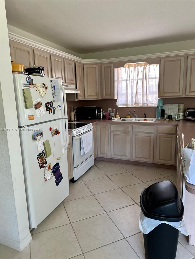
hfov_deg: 56.8
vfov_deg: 71.6
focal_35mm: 24
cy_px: 130
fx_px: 180
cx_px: 98
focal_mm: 6.86
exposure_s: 1/60
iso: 250
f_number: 1.78
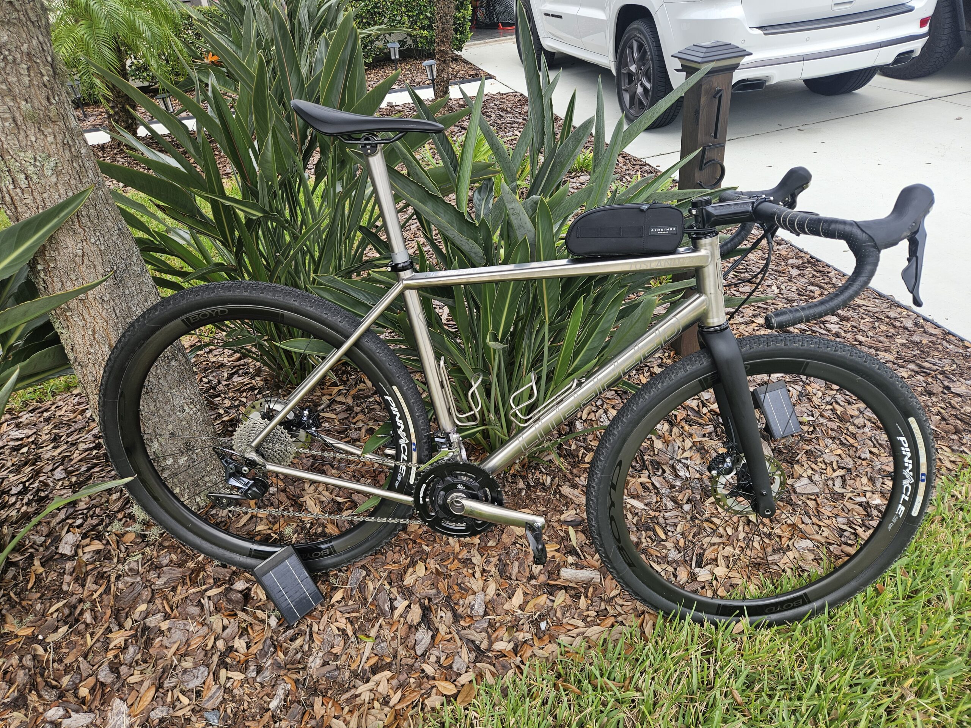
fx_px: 645
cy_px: 364
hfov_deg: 73.9
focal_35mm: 23
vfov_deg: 58.9
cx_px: 486
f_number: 1.8
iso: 25
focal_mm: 5.4
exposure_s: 1/381
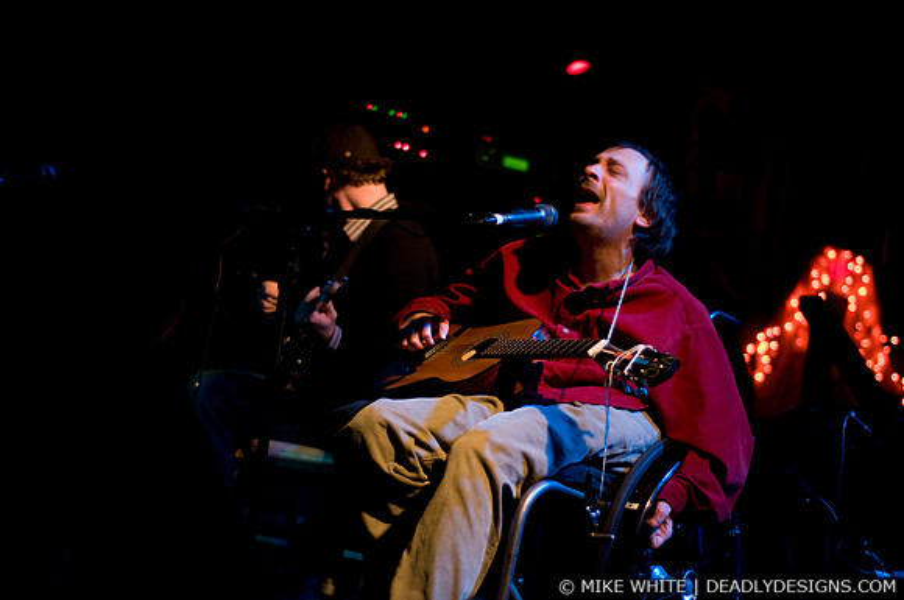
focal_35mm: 75
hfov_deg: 27.0
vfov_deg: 18.1
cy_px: 300
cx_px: 452
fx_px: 1881
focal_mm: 50
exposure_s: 1/60
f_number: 1.8
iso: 1000
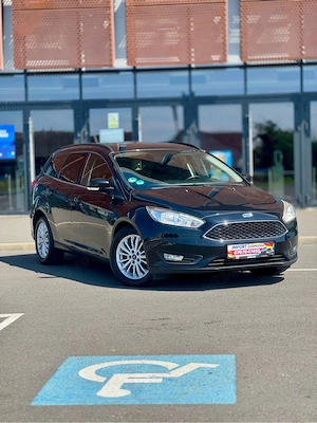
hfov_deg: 19.1
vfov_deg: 25.3
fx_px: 940
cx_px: 158
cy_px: 212
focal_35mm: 77
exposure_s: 1/319
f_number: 2.8
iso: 25
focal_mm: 9
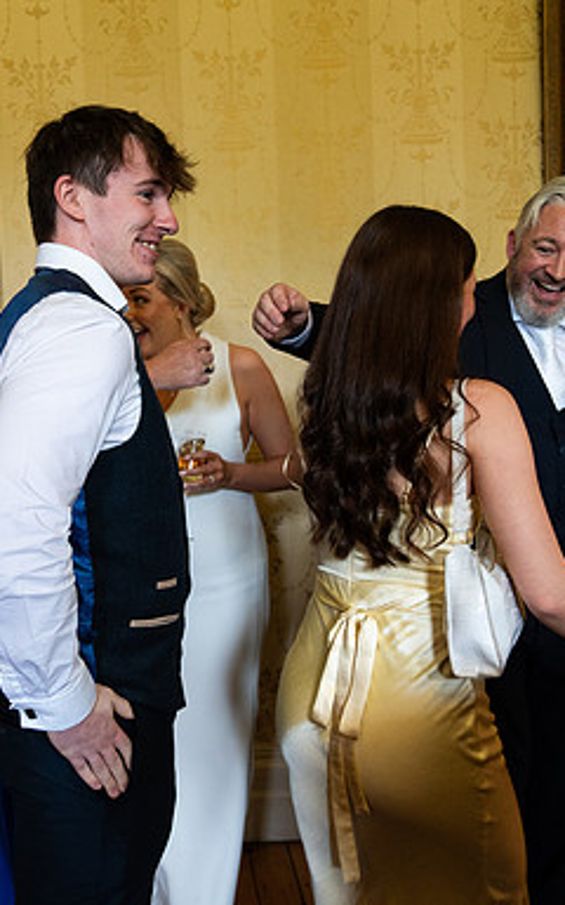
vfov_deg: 52.7
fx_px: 912
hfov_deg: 34.0
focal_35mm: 37
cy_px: 454
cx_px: 172
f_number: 2.8
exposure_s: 1/160
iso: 2500
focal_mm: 24
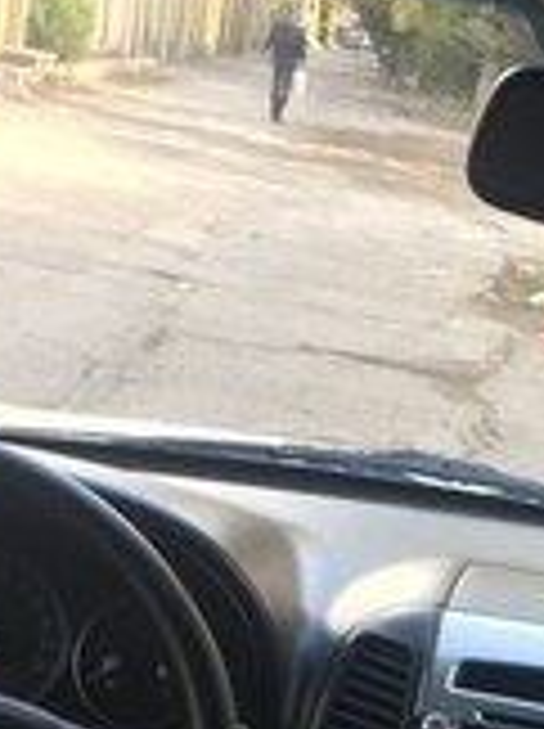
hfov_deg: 16.4
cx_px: 481
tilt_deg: -23.5
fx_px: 1870
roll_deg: -10.9
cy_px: 914
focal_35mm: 89
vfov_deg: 20.4
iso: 32
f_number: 2.2
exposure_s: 1/110
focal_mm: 4.15
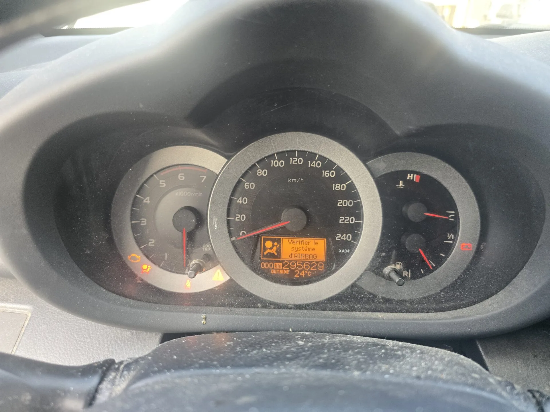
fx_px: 365
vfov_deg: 58.9
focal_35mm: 23
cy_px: 206
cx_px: 275
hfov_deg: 73.9
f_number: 1.7
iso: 160
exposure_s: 1/180
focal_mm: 6.3
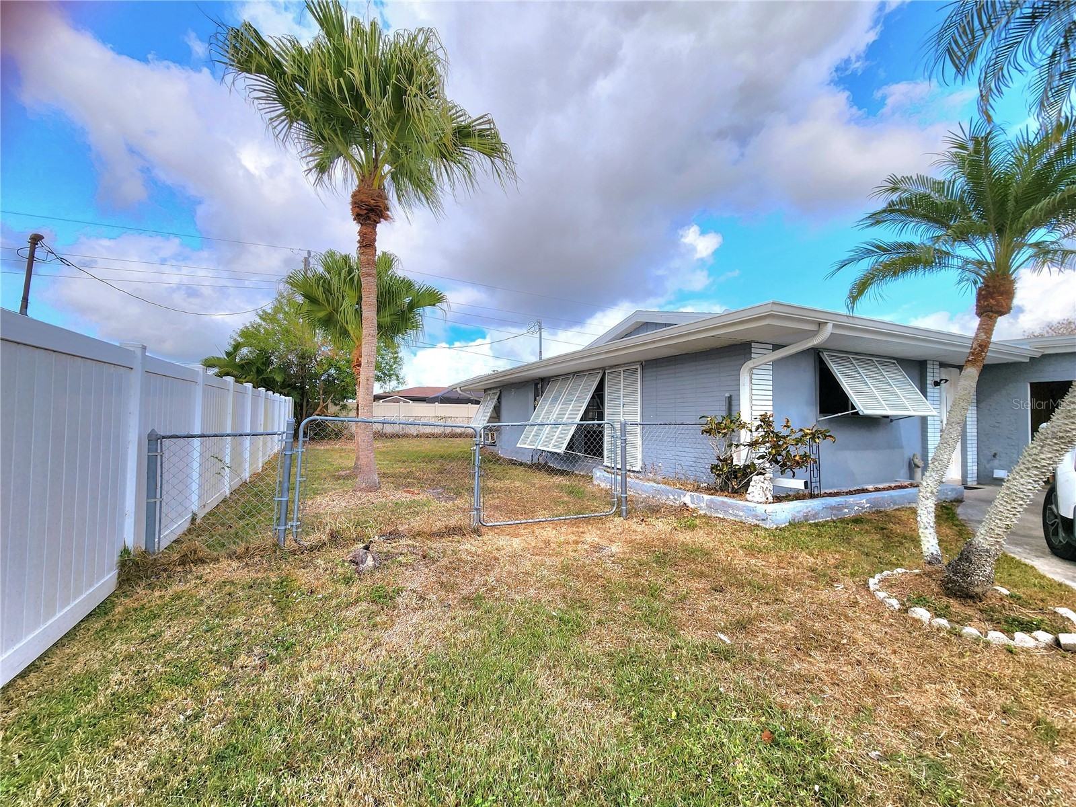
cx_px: 538
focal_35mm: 13
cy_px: 404
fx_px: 404
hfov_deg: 106.2
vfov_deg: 89.9
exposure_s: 1/1429
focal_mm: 2.2
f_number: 2.2
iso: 50
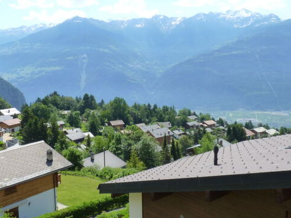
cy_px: 92
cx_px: 137
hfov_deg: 46.8
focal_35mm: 40
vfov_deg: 35.8
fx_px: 336
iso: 125
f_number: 5.6
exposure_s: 1/320
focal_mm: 4.8
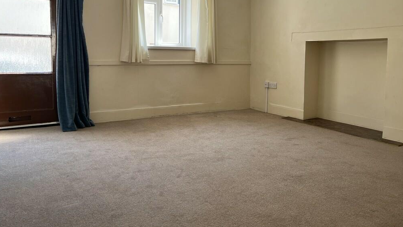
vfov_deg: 39.7
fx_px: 310
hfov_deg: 66.1
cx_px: 202
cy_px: 75
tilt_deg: -3.0
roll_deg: -0.3
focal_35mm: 29
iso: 50
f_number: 1.6
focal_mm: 5.1
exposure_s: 1/162
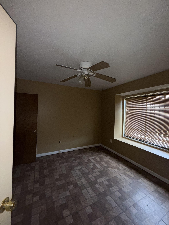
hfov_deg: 85.7
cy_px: 112
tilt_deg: +0.3
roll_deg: -1.0
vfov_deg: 102.1
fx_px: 91
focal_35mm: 14
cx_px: 84
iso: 200
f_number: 2.2
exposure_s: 1/60
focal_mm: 2.22
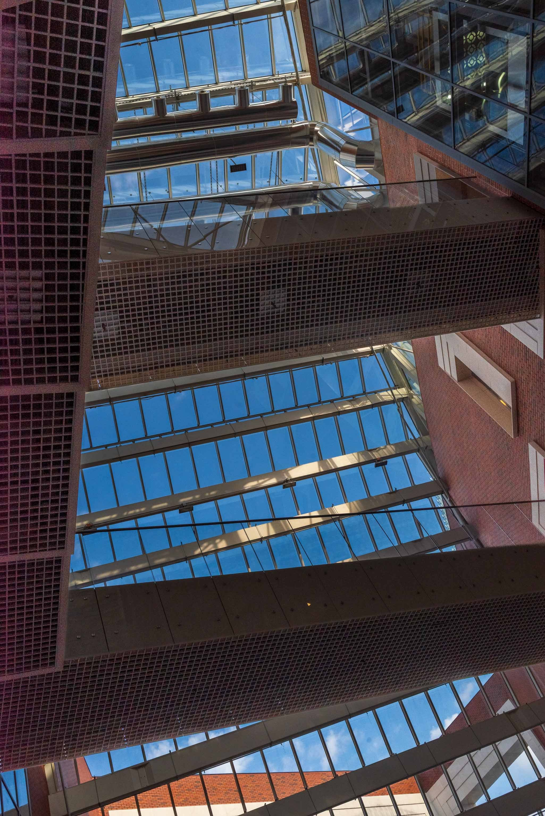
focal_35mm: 31
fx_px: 703
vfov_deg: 60.3
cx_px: 272
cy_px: 408
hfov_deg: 42.4
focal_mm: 31
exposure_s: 1/640
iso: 800
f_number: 10
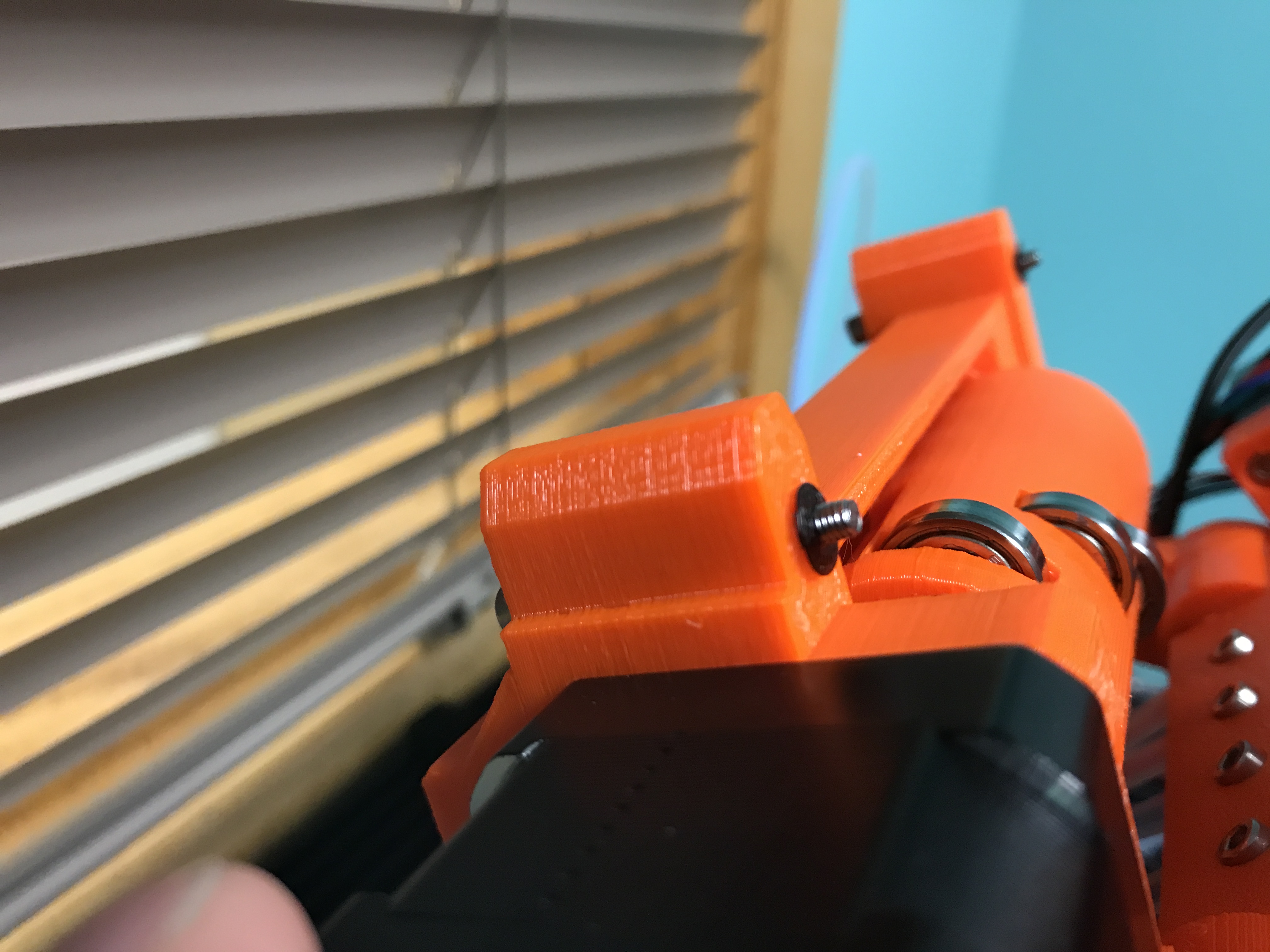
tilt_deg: -21.5
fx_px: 1027
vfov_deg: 49.7
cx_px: 635
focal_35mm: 28
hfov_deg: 63.4
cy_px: 476
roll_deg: -4.2
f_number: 1.8
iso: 64
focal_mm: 3.99
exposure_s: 1/15
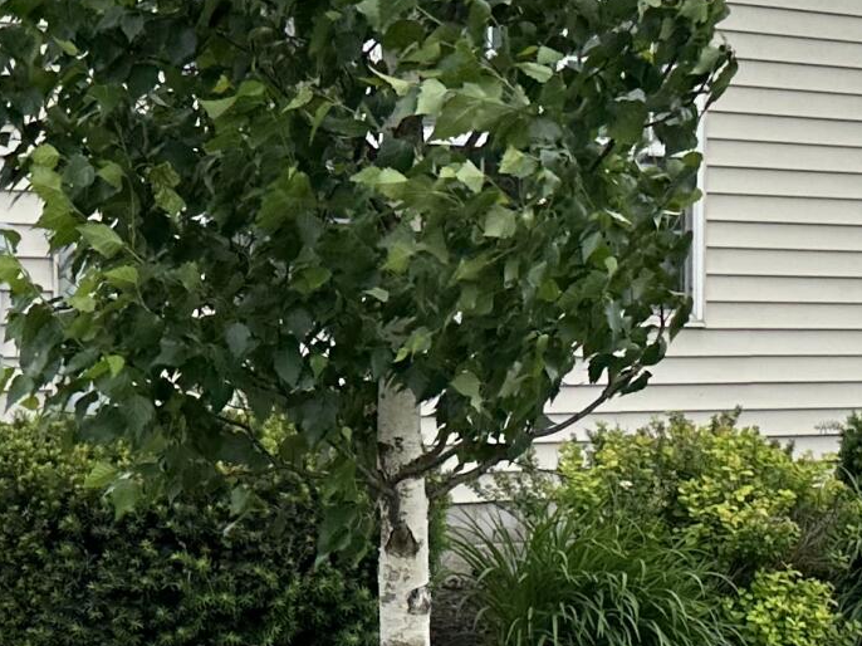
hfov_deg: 18.7
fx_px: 2614
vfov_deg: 14.1
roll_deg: -1.3
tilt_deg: +0.3
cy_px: 294
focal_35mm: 105
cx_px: 351
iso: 80
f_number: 1.78
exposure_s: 1/3861
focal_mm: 6.86
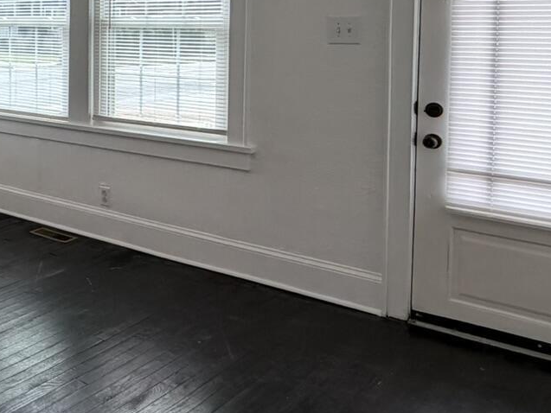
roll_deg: +0.2
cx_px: -81
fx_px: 716
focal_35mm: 45
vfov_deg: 30.8
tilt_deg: -2.0
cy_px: 44
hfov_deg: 35.0
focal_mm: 2.22
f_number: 2.2
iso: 80
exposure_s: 1/120
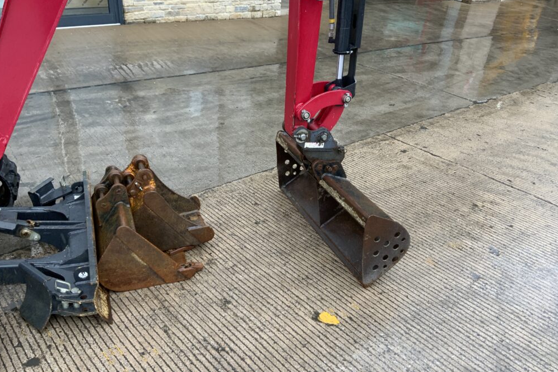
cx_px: 272
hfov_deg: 60.3
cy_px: 200
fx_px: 480
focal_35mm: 31
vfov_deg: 42.3
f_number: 1.8
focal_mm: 3
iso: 20
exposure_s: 1/122
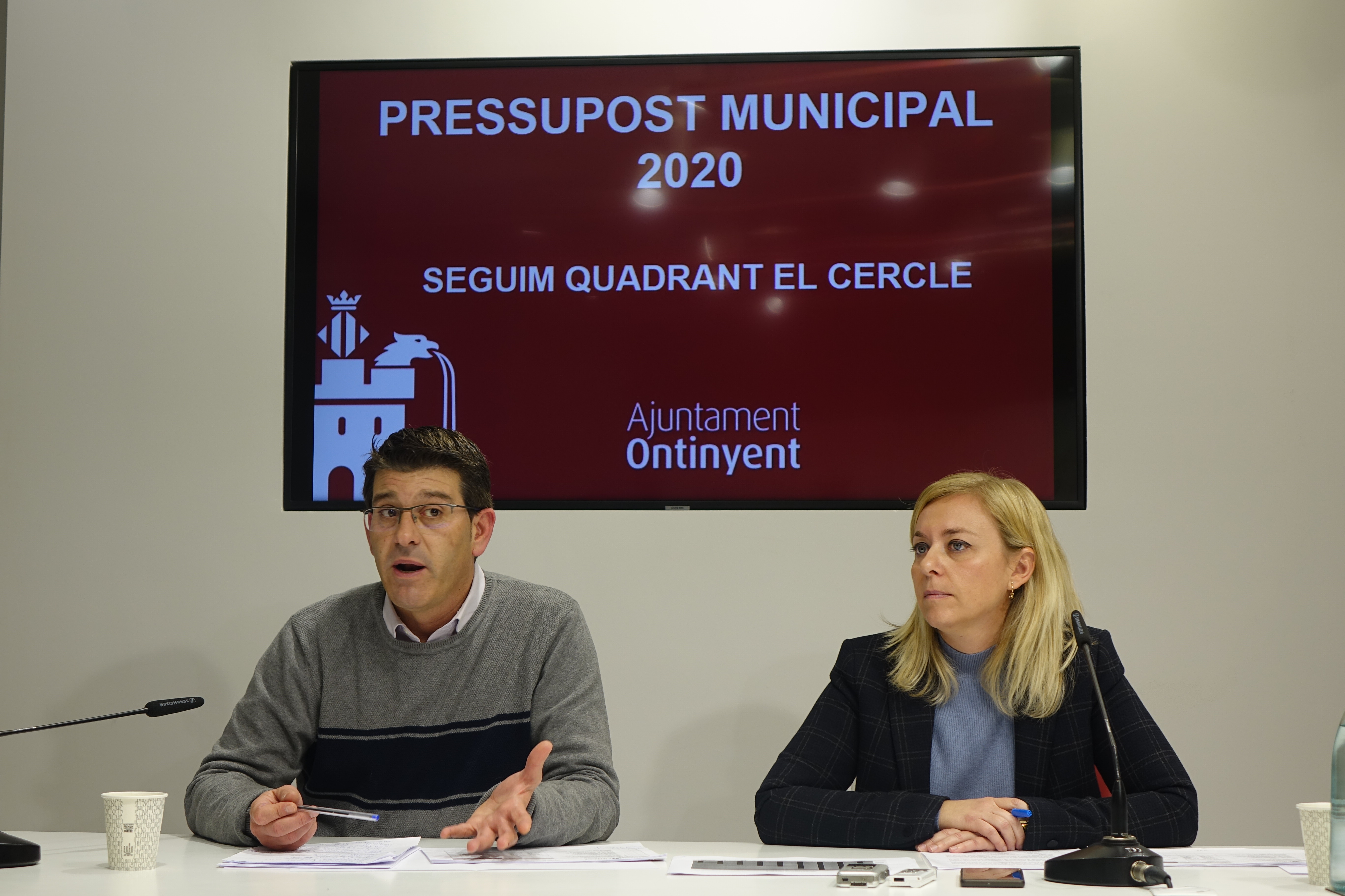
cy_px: 448
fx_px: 2391
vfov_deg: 21.2
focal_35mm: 64
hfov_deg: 31.4
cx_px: 672
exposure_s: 1/80
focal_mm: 23.32
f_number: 2.8
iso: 100
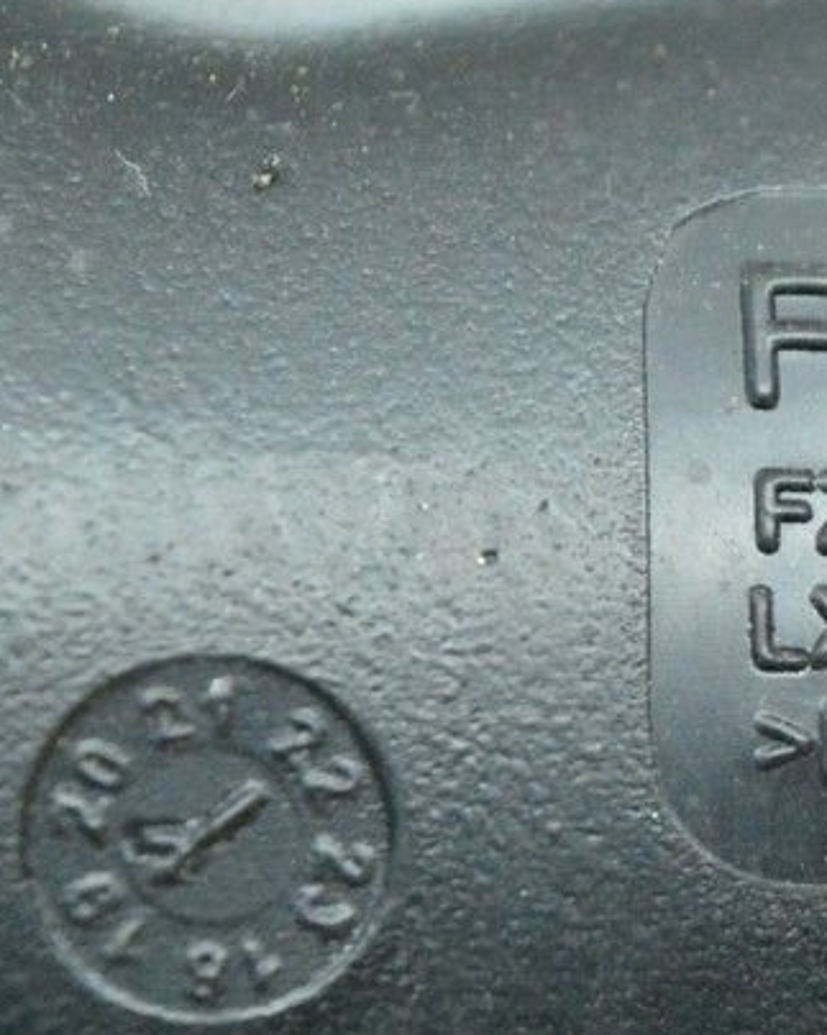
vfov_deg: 9.8
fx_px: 6005
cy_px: 424
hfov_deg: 7.8
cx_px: 1047
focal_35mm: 196
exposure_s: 1/100
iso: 6400
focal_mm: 55
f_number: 6.3
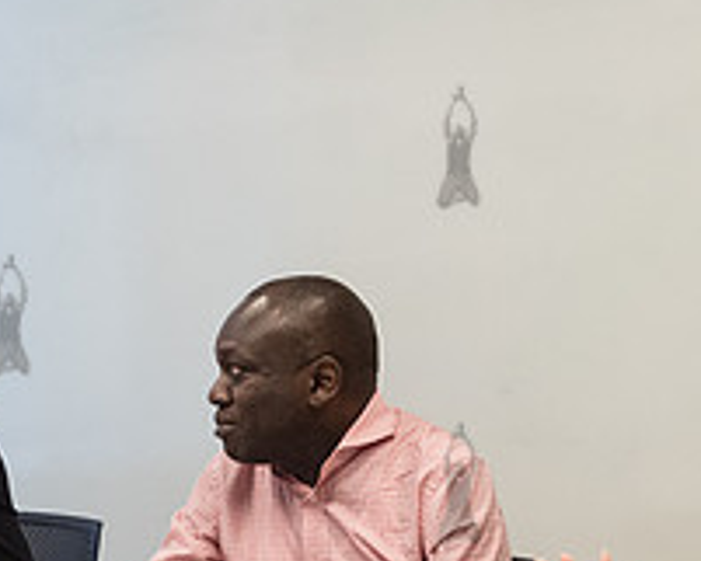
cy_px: 498
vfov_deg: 20.1
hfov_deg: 25.4
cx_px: 303
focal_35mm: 75
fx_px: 1557
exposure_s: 1/250
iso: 2500
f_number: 4.5
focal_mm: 24
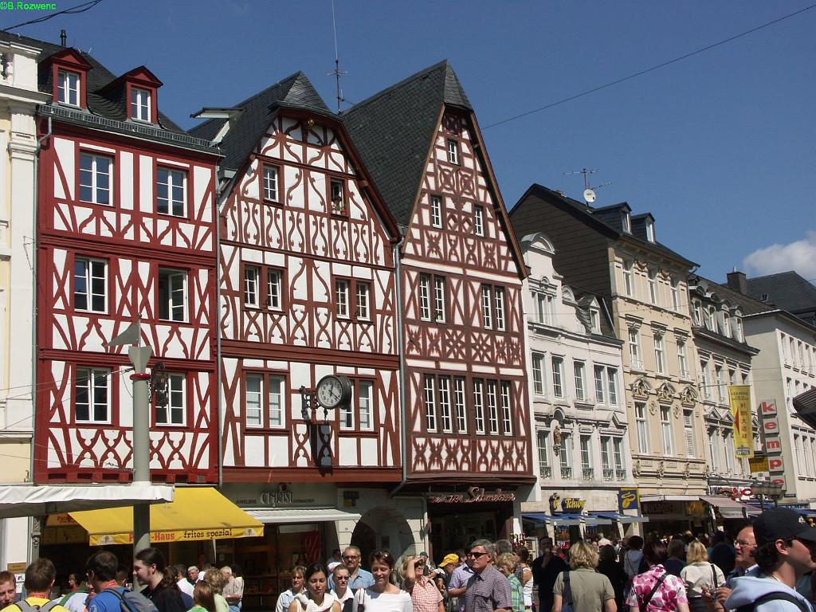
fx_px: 1108
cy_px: 306
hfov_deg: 40.4
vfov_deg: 30.9
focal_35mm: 47
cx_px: 408
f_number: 8
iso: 64
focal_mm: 11.97
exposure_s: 1/320
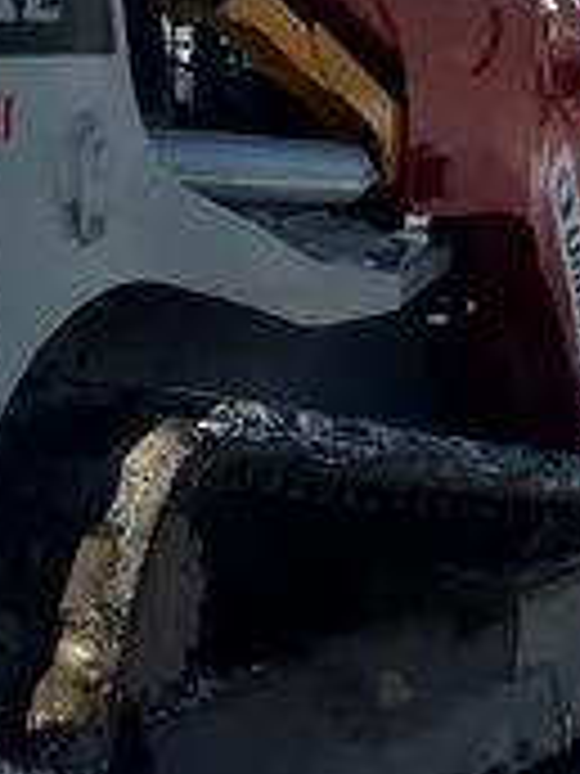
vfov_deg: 16.5
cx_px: -346
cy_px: 407
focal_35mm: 119
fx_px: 2659
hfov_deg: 11.8
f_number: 1.8
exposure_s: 1/2208
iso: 32
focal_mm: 3.99
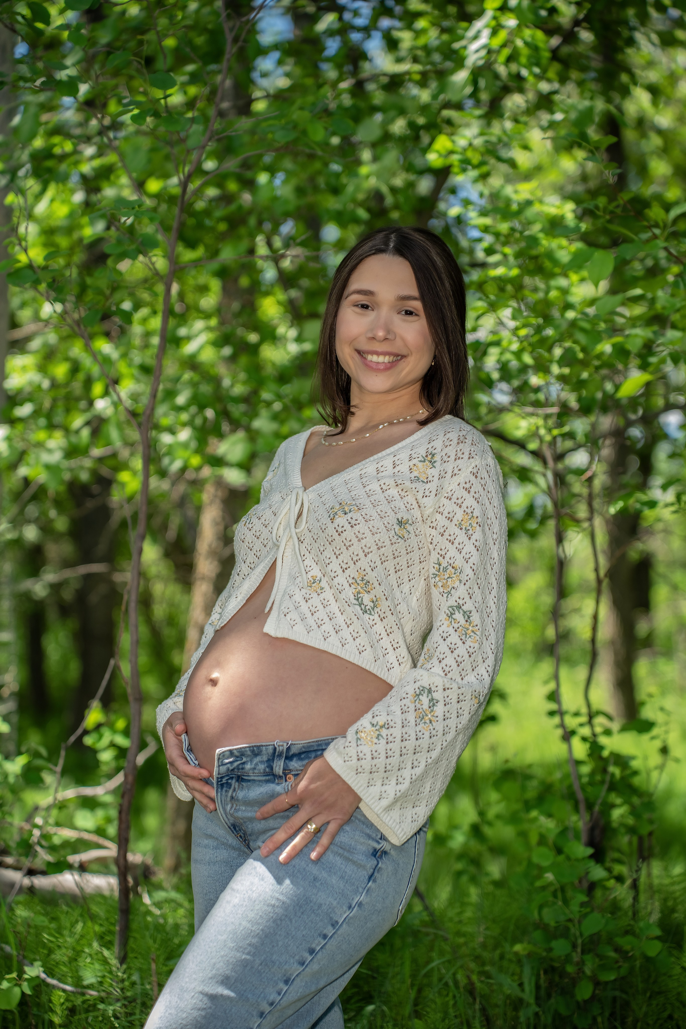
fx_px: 2144
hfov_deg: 18.2
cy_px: 514
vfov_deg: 27.0
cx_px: 343
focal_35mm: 75
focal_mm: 75
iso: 64
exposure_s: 1/320
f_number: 2.8
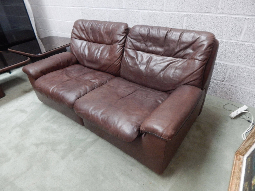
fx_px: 162
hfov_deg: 76.4
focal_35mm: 22
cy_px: 96
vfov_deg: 61.1
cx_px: 128
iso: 400
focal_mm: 4
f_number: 3
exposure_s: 1/13
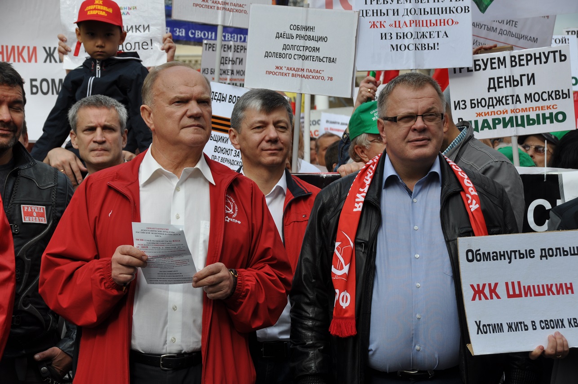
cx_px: 289
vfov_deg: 12.1
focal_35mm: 112
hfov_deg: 18.2
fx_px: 1804
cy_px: 192
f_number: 9
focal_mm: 75
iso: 200
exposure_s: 1/320
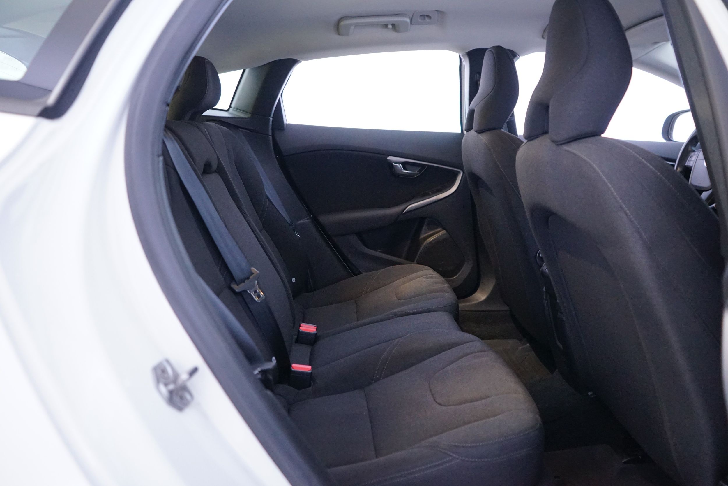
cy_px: 243
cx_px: 364
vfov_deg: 46.4
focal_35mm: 28
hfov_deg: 65.5
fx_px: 566
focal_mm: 28
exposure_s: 1/25
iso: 3200
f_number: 3.5
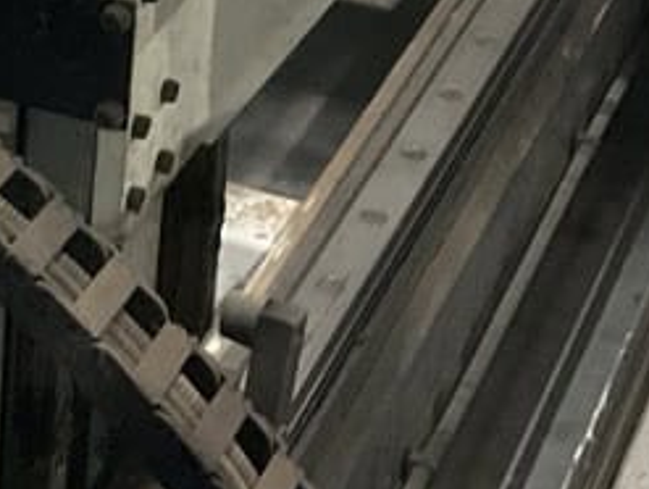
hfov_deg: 13.0
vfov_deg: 9.6
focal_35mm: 150
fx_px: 2816
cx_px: 55
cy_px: -260
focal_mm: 3
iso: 250
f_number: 1.8
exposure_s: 1/60
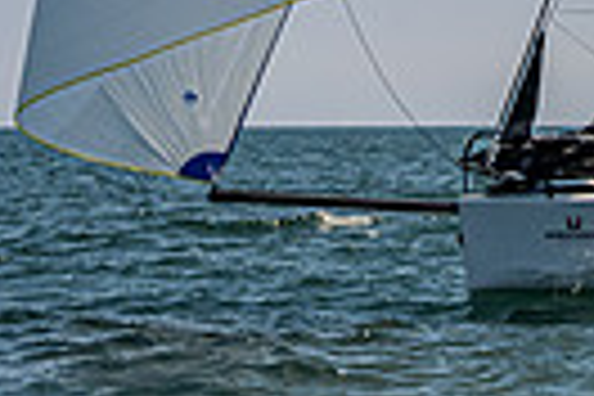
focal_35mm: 222
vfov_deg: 6.1
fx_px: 3663
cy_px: -342
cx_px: 721
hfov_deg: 9.2
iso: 500
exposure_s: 1/3200
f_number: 8
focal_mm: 41
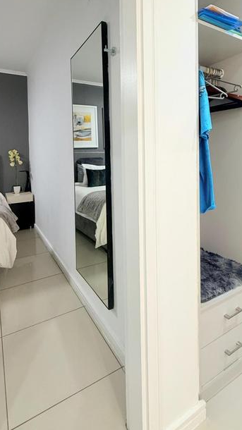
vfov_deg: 84.9
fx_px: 228
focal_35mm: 20
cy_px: 161
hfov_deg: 55.8
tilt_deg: -1.7
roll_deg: +1.2
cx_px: 113
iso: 250
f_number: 2.2
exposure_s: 1/50
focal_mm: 2.22
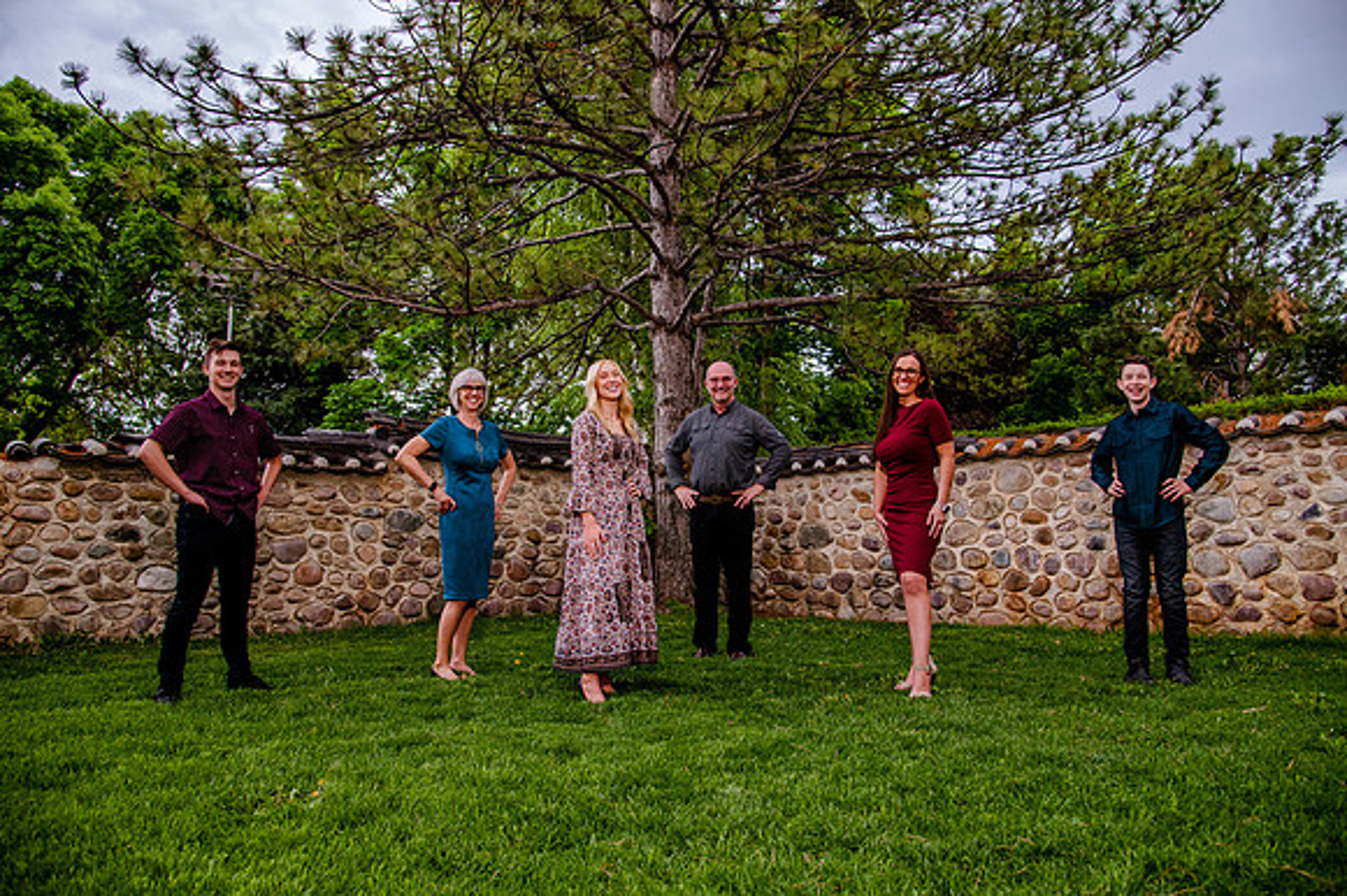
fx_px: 919
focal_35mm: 25
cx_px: 674
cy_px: 448
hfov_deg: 72.5
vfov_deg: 52.0
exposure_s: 1/250
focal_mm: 24
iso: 1250
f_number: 5
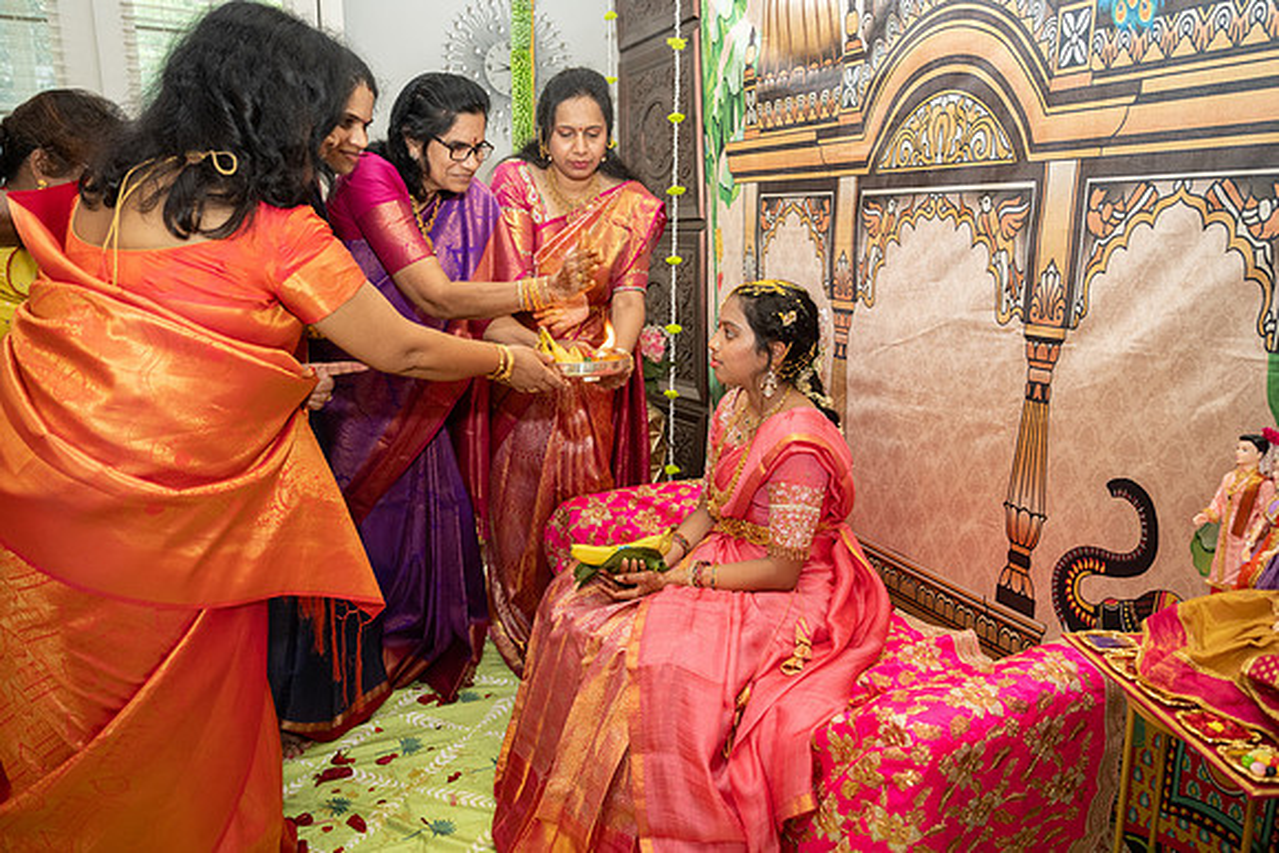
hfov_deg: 72.5
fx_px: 872
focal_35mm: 25
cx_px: 640
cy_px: 426
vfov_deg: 52.1
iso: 800
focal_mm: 24
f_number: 3.5
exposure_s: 1/160
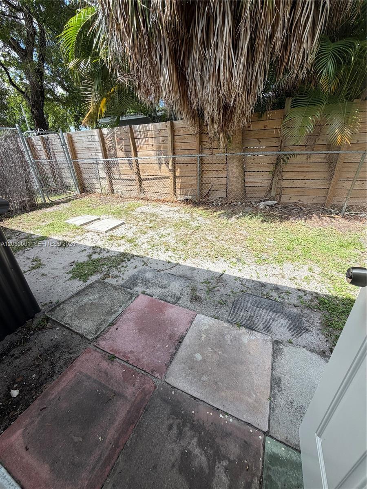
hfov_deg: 85.7
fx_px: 198
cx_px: 184
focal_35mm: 14
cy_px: 244
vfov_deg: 102.1
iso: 40
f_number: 2.2
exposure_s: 1/502
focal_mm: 2.22
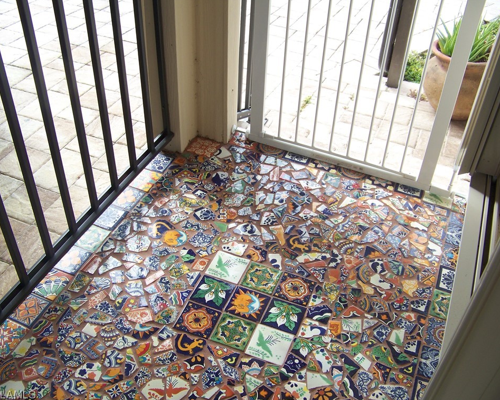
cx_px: 242
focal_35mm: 38
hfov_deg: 47.9
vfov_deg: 39.2
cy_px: 201
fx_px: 562
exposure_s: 1/200
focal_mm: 5.85
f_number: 2.8
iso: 64
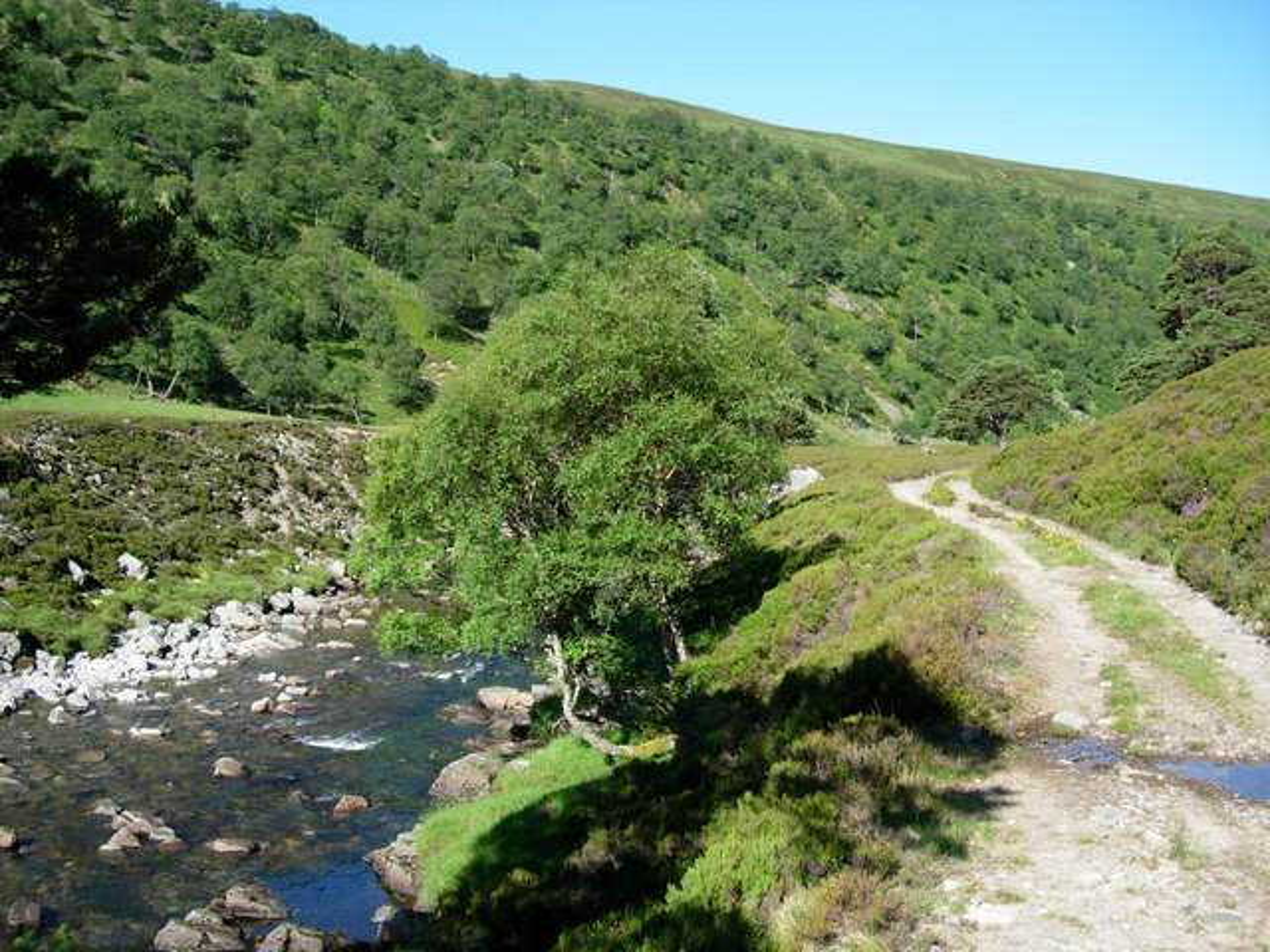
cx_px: 635
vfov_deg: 37.7
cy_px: 476
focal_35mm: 38
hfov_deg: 49.0
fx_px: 1394
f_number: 2.8
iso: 64
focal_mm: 7.8
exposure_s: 1/790
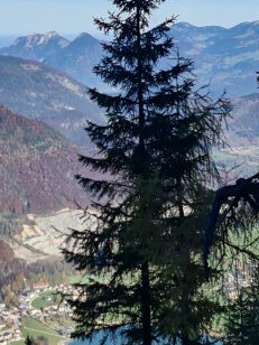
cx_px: 27
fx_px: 828
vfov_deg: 22.3
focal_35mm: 83
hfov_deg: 17.5
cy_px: -32
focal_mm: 7
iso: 50
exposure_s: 1/1228
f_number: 1.8
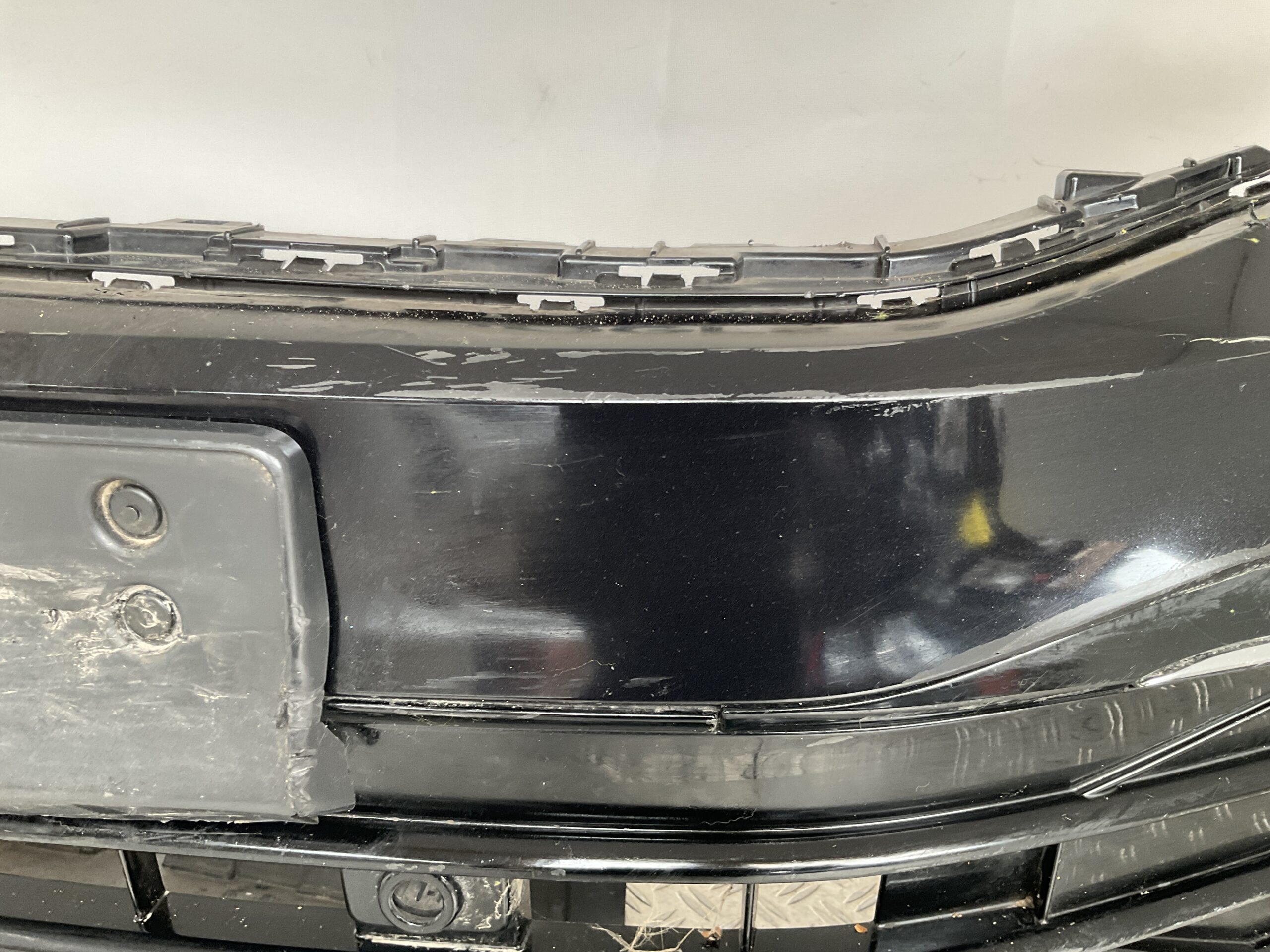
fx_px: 1064
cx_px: 635
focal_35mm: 29
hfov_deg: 61.7
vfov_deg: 48.2
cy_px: 476
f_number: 1.8
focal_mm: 3
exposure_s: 1/120
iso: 64
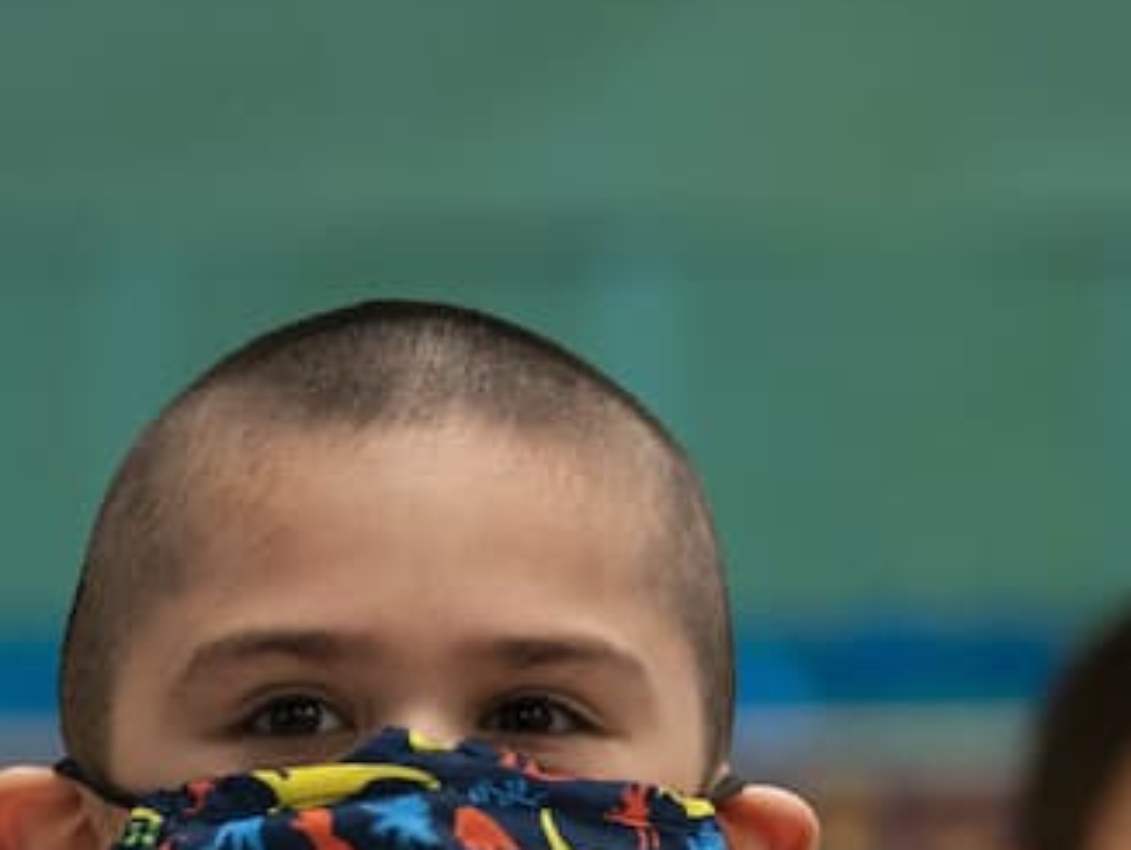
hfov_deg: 3.5
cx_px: -69
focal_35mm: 561
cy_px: 1433
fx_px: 18343
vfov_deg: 2.6
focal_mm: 127
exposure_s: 1/400
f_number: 2.8
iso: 1250
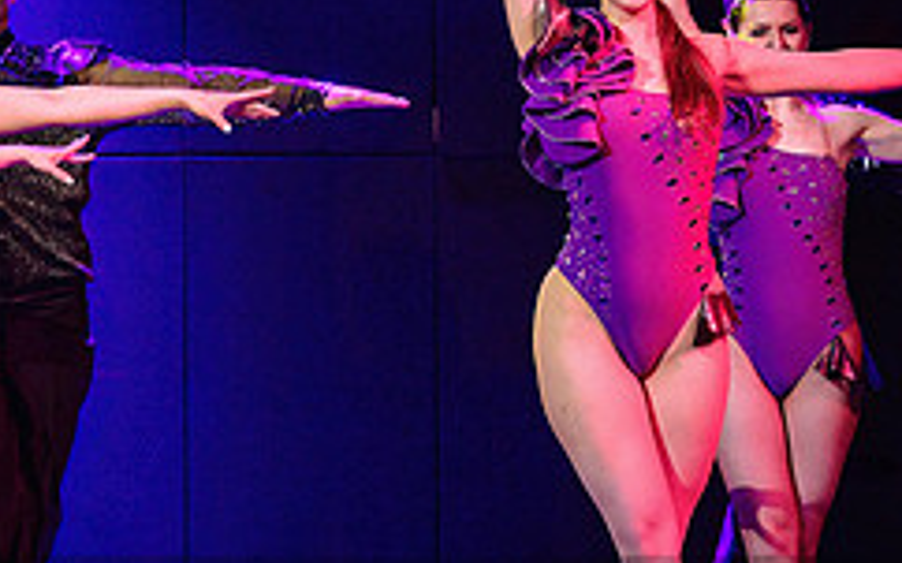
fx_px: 7740
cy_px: 71
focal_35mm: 315
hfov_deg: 6.7
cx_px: 355
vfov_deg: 4.2
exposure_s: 1/200
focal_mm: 102
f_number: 2.8
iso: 1600
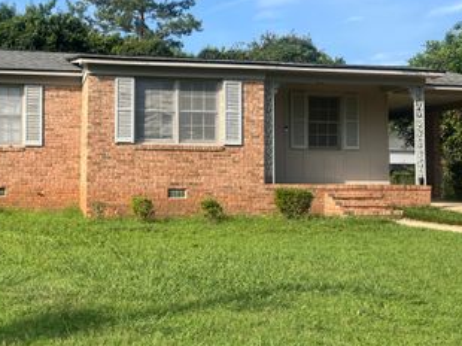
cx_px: 112
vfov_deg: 34.3
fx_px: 560
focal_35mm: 42
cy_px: 153
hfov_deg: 43.3
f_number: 1.6
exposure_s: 1/2268
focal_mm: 5.1
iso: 50
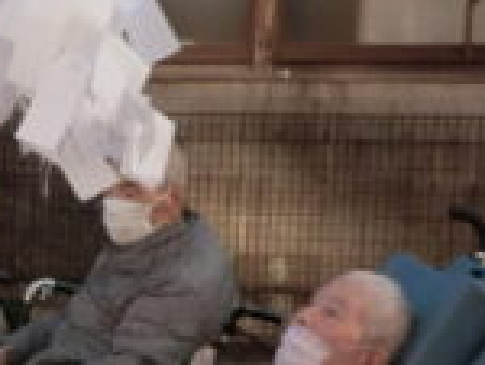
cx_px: -207
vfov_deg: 14.2
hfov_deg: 17.3
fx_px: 1459
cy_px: 304
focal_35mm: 104
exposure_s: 1/320
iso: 50
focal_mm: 4.7
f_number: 2.8
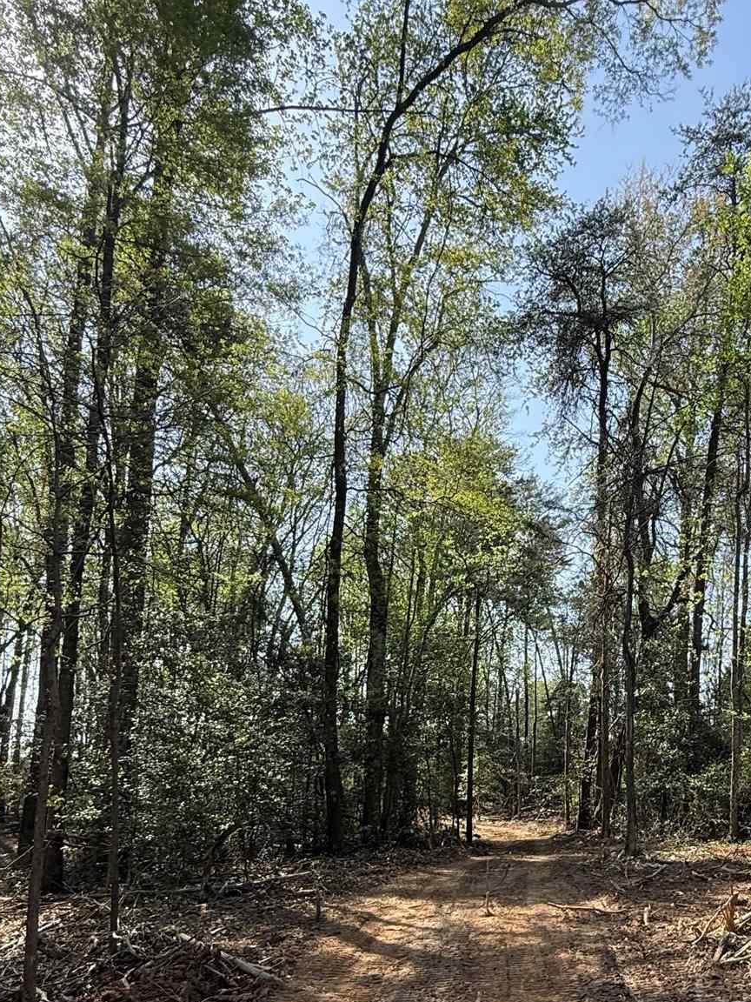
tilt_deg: +8.1
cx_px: 535
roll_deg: -2.3
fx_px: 810
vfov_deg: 60.7
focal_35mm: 28
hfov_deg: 48.4
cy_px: 723
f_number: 2.2
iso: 64
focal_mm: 2.22
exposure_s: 1/564
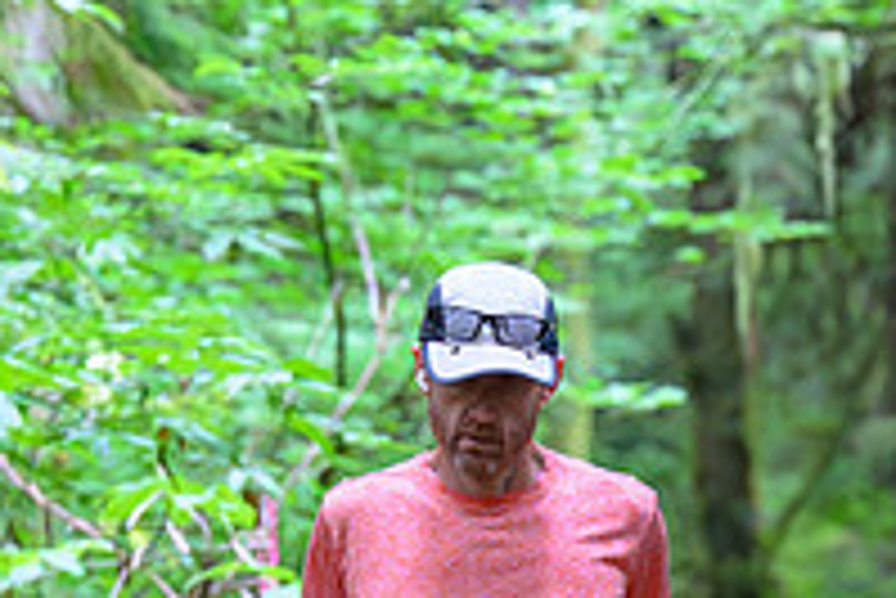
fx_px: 9938
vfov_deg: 3.4
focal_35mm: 399
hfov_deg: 5.2
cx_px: 285
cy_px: 868
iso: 10000
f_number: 3.2
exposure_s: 1/800
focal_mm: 86
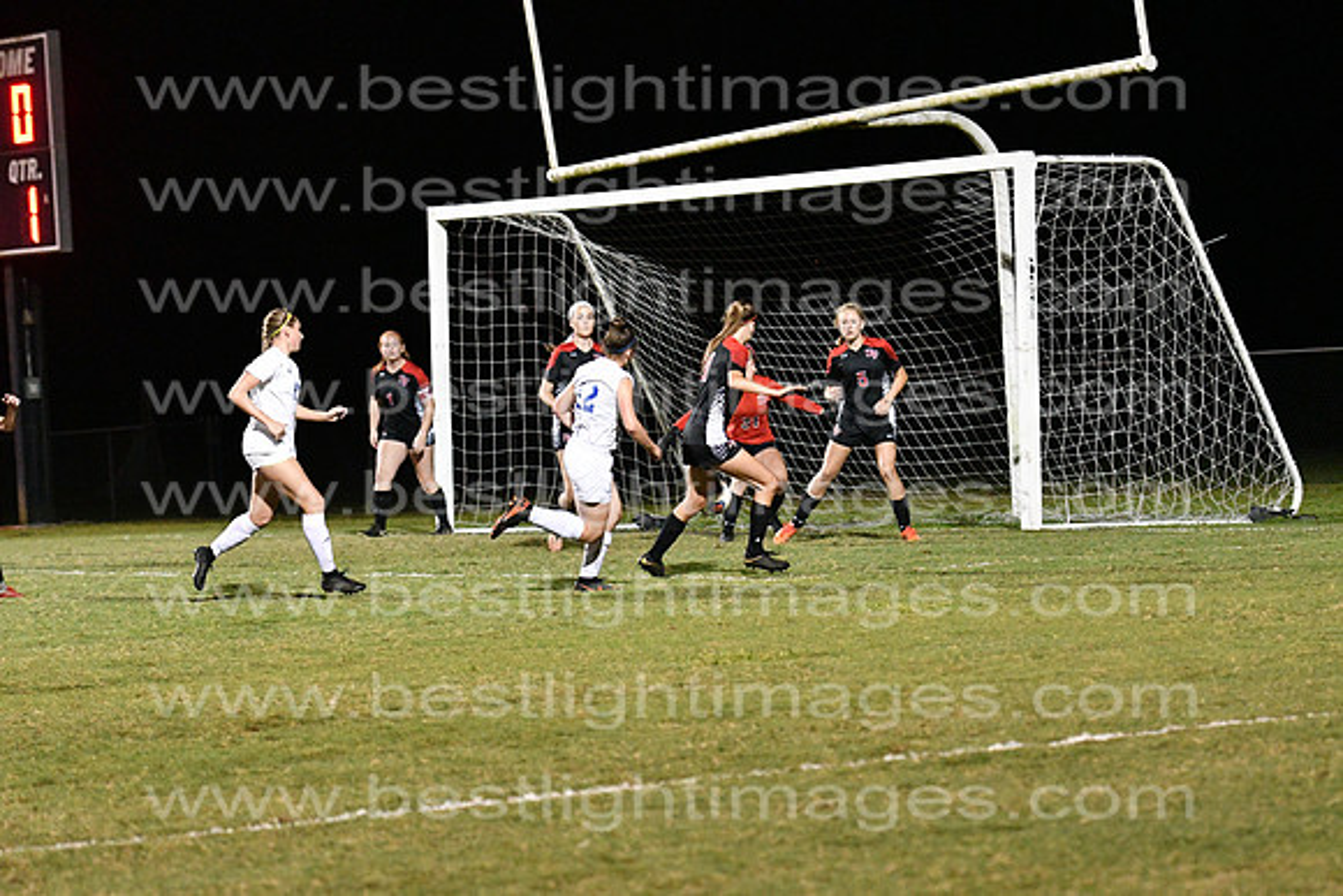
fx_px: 5709
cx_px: 672
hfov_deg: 13.4
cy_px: 448
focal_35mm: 153
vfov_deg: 9.0
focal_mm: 102
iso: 8000
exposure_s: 1/640
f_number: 3.2
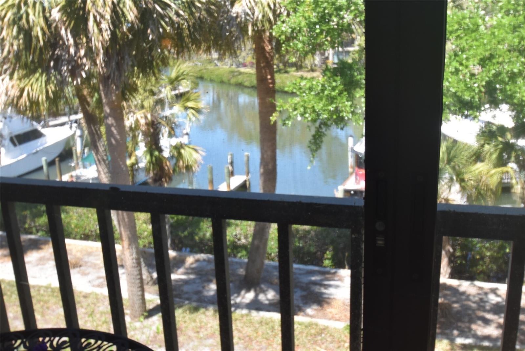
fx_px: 525
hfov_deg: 53.1
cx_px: 262
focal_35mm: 36
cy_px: 176
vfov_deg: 36.9
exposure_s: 1/160
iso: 400
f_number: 9
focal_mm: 24
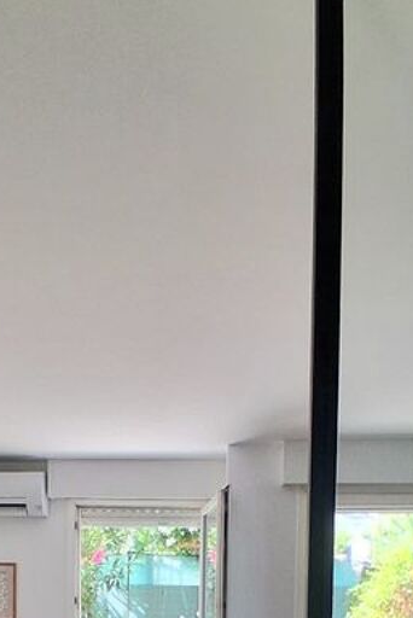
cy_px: 679
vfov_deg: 36.3
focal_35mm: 46
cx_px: 163
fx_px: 790
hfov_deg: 29.2
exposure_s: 1/120
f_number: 2.2
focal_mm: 1.4
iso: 80
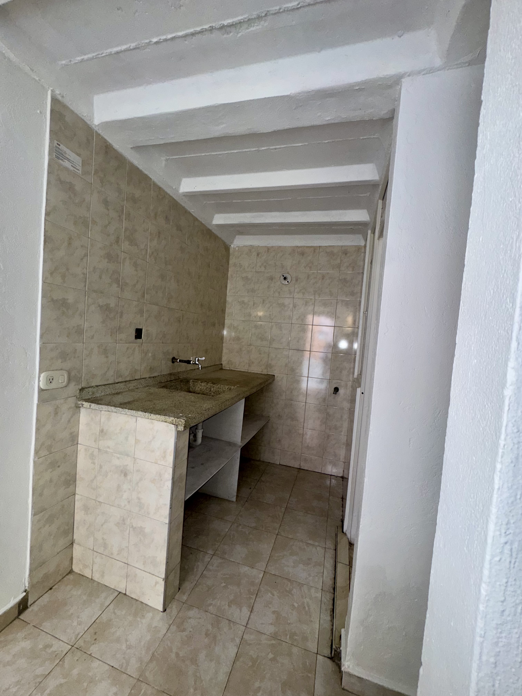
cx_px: 261
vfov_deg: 102.1
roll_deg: -4.7
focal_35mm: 14
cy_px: 348
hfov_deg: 85.7
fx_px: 281
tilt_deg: -3.2
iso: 100
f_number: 2.2
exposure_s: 1/60
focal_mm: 2.22
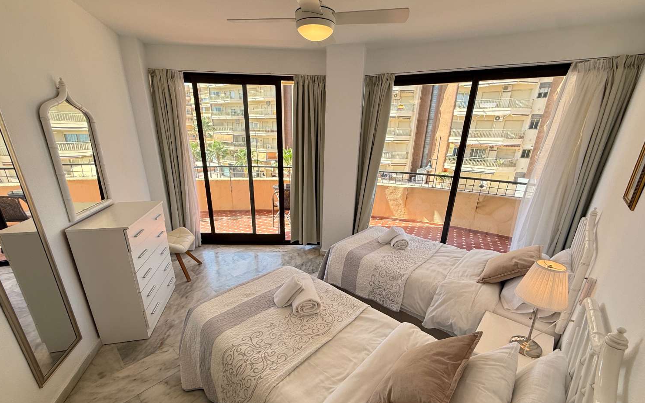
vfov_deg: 74.4
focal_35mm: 15
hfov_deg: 101.5
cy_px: 229
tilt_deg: -19.5
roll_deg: -1.2
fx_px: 264
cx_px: 324
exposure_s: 1/174
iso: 64
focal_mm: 2.22
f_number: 2.2
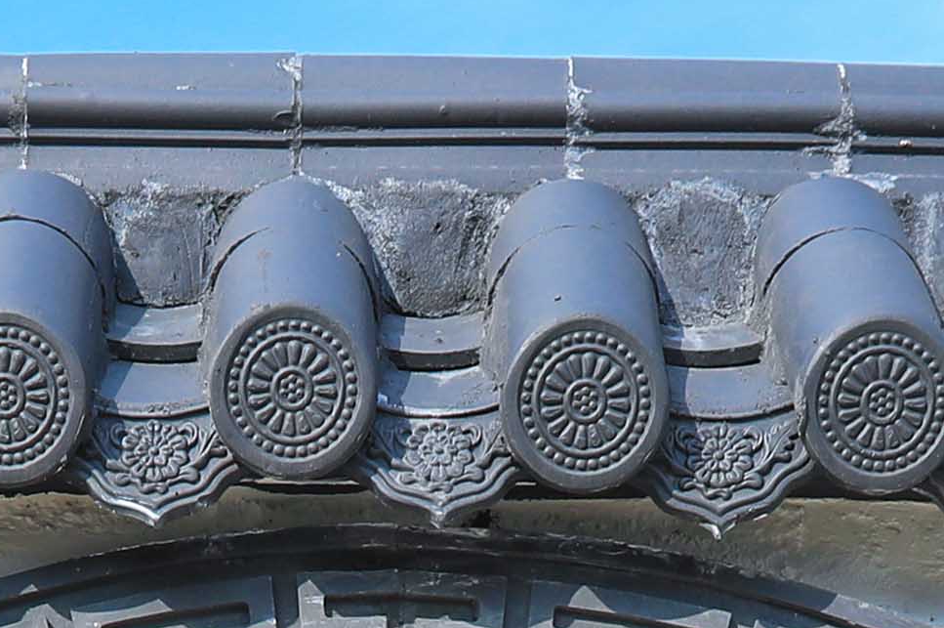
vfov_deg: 7.4
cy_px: 1778
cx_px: 336
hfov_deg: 12.2
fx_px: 4401
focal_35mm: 168
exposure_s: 1/2000
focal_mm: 18
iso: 400
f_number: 5
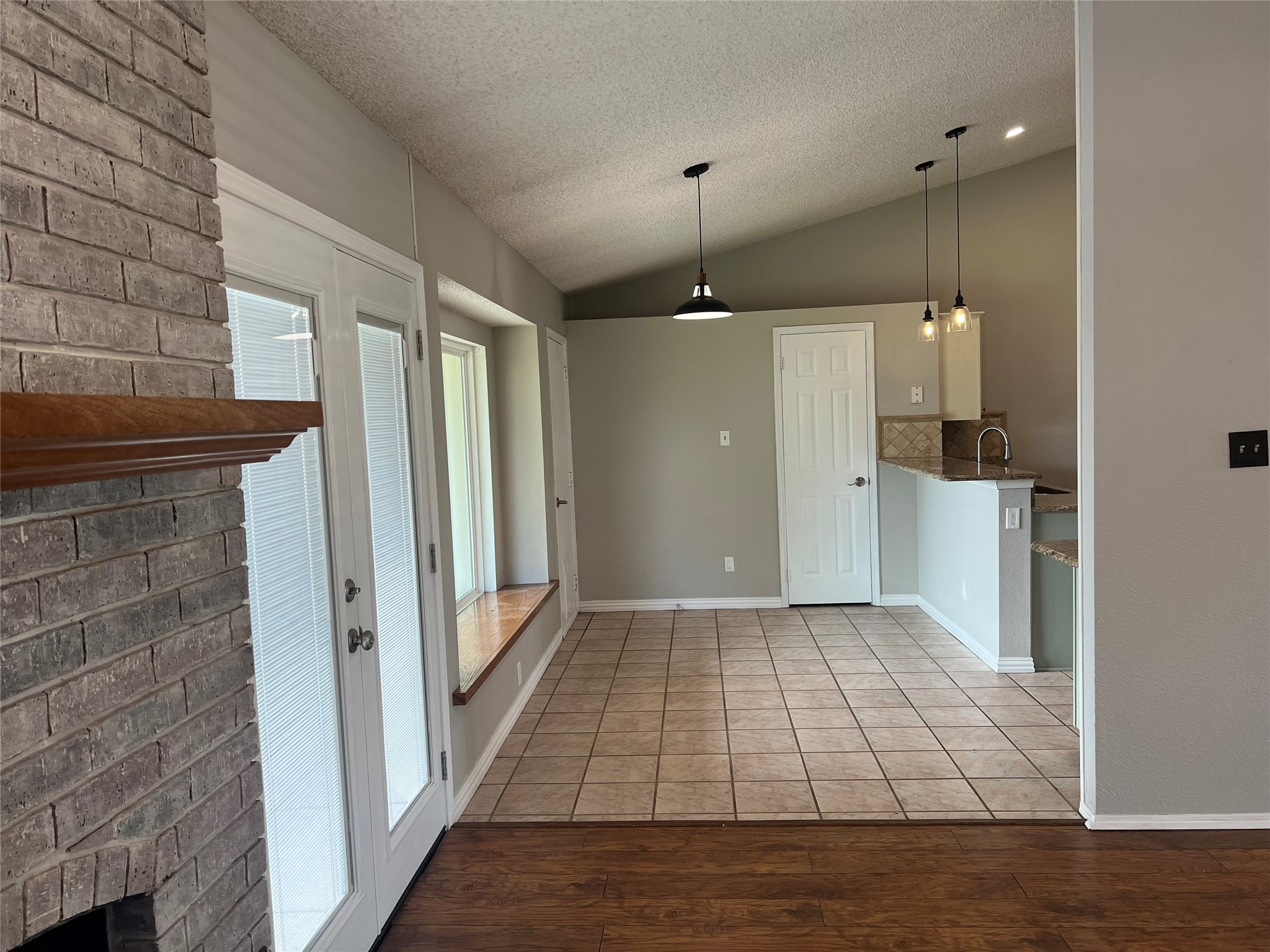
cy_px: 476
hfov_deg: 67.3
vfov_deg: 53.1
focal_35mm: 26
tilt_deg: -3.7
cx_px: 635
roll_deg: +1.5
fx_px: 954
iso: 80
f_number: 1.5
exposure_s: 1/120
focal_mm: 5.7
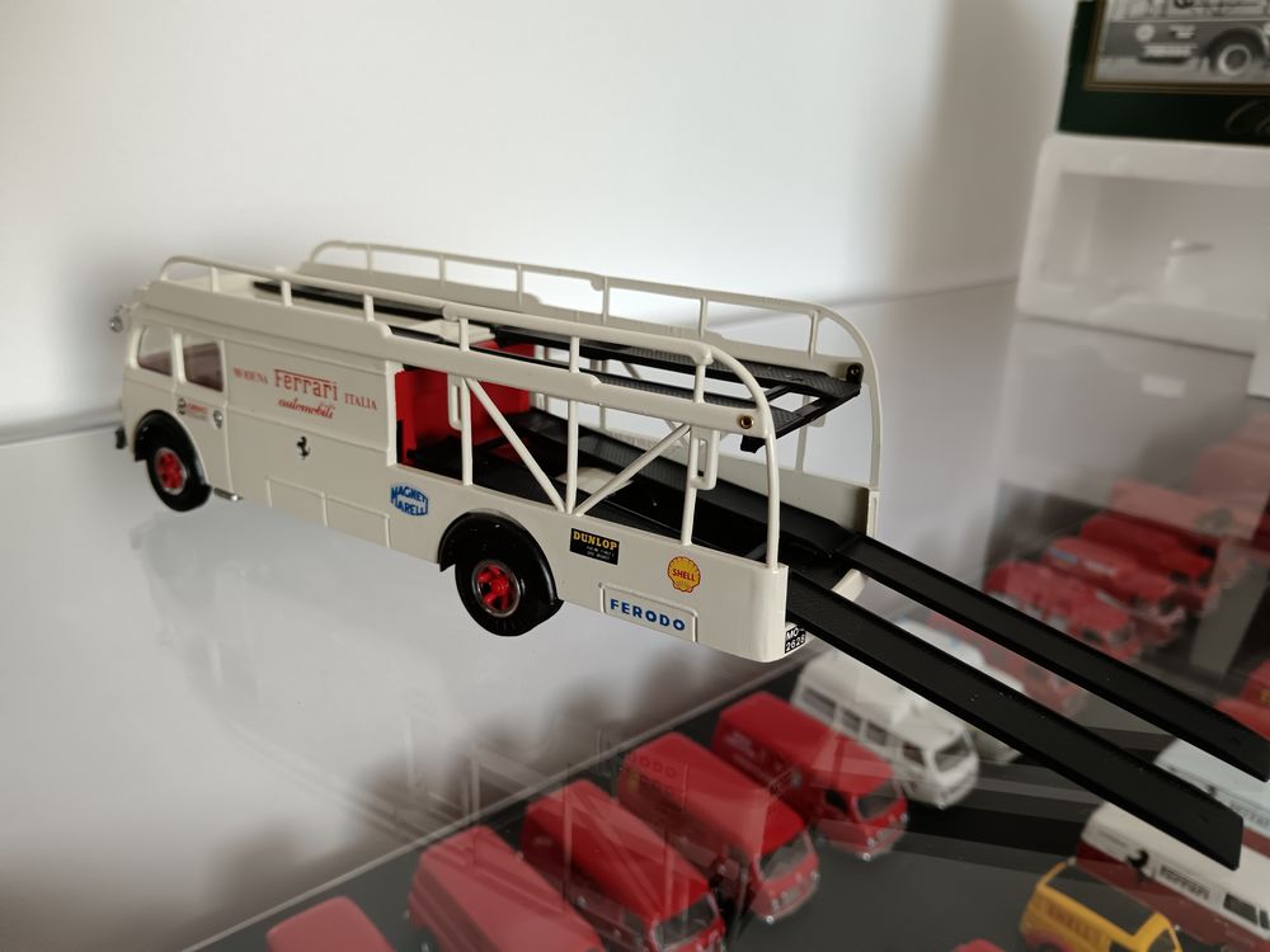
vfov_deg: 51.4
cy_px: 476
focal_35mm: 27
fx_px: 991
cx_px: 635
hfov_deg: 65.3
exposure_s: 1/50
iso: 788
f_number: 1.9
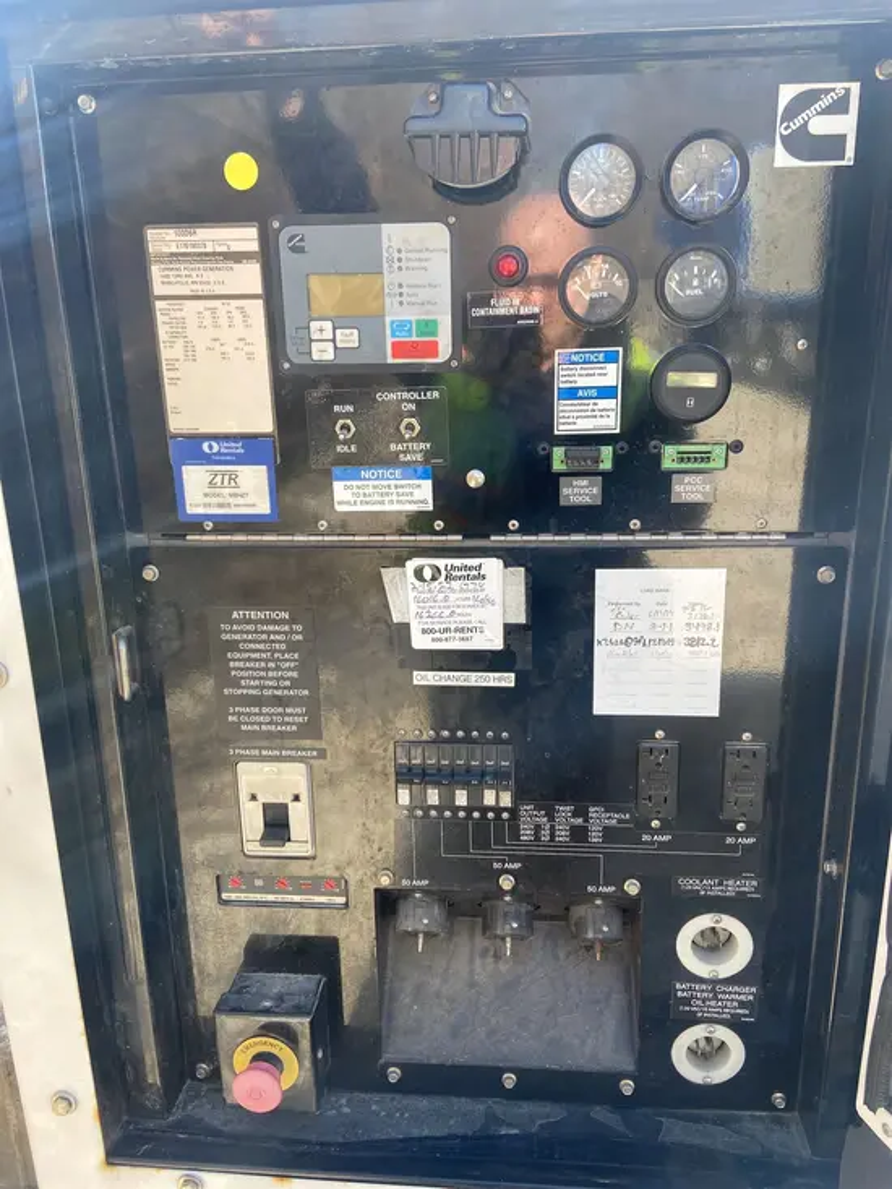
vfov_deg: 67.3
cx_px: 446
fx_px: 893
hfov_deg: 53.1
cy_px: 594
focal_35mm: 26
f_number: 1.8
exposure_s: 1/181
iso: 32
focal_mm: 4.25
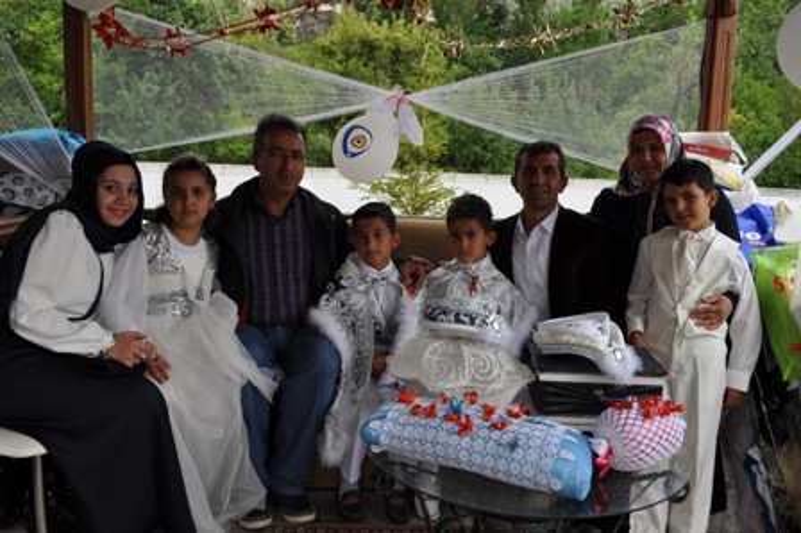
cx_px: 400
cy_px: 266
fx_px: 734
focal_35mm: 33
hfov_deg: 57.3
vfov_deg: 39.9
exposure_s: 1/250
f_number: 8
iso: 200
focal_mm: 22
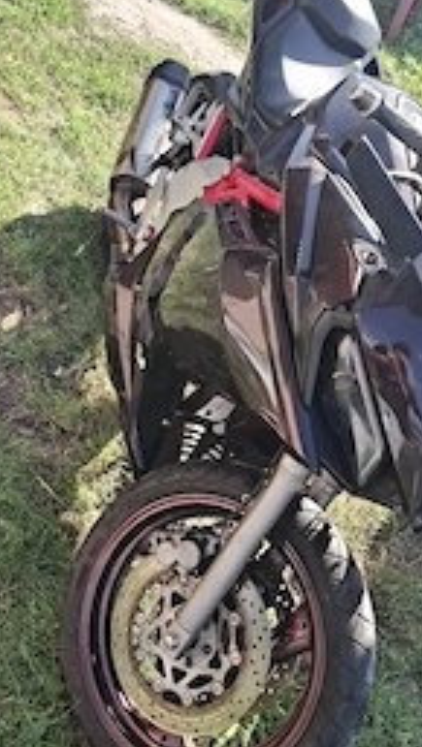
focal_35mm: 39
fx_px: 774
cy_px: 355
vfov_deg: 51.6
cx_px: 212
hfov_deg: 30.5
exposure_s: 1/667
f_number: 1.8
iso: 50
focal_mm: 5.54
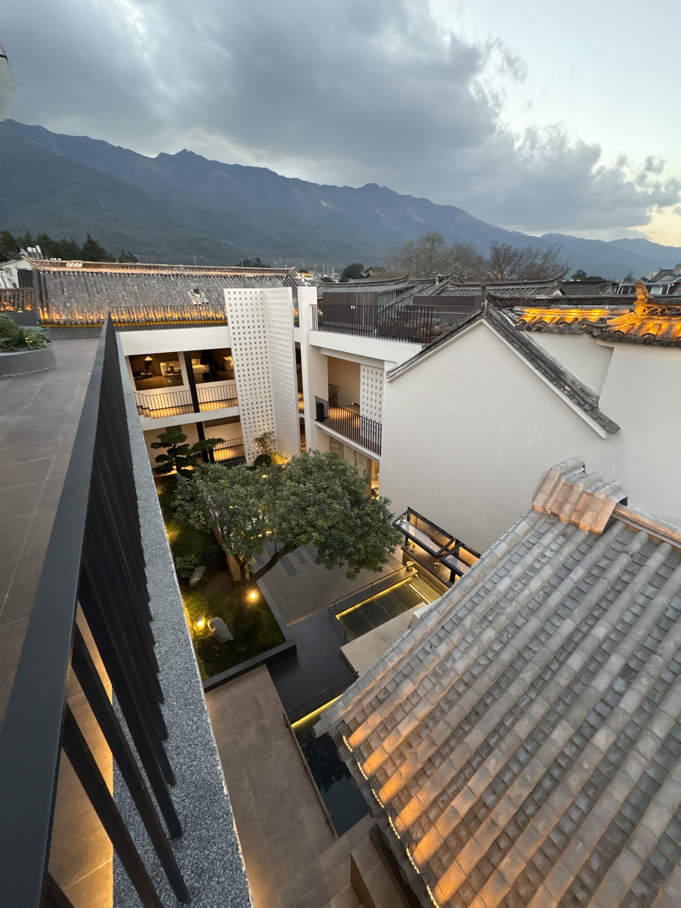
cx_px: 340
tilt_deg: -23.0
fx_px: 367
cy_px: 454
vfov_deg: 102.1
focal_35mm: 14
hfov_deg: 85.7
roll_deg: +1.0
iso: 640
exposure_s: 1/60
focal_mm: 2.22
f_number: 2.2
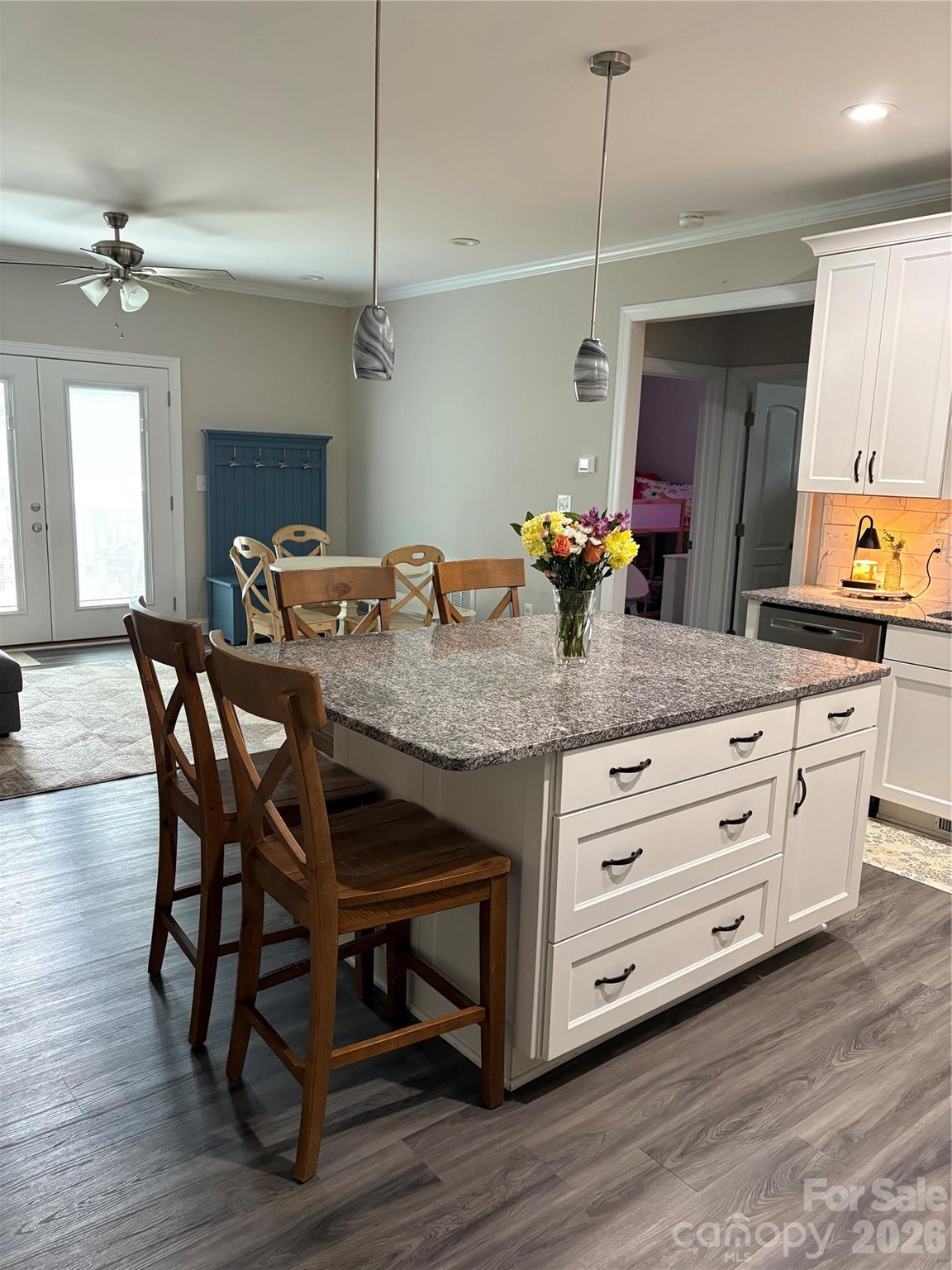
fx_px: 953
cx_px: 476
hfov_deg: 53.1
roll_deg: -2.3
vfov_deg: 67.3
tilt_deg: -10.6
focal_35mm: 26
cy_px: 635
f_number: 1.6
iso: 320
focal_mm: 5.96
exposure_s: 1/60
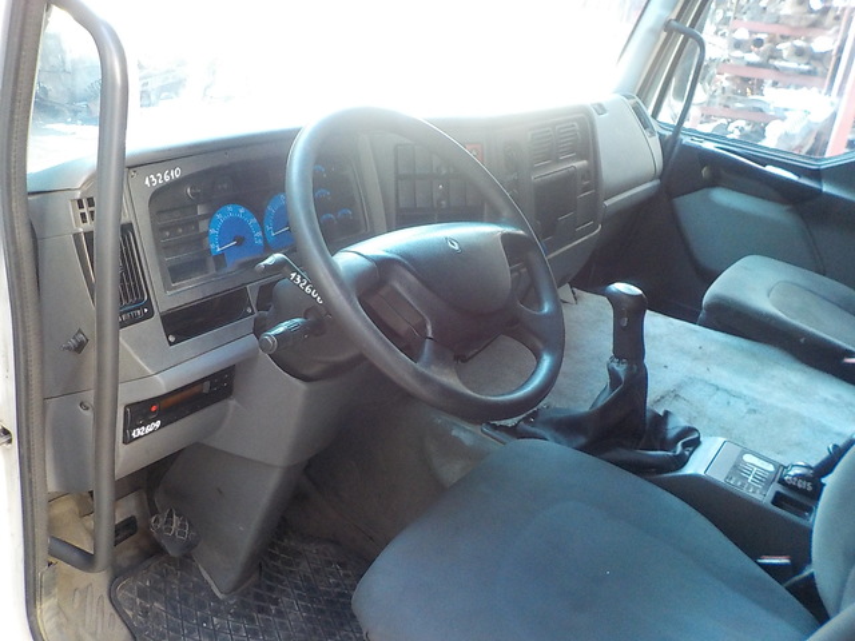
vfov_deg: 46.8
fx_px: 741
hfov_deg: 60.0
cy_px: 320
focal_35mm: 30
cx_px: 428
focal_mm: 4.1
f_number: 3.3
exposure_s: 1/25
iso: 400
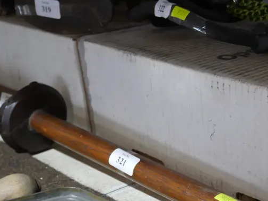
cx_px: 260
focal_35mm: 73
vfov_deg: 19.6
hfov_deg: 25.5
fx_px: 565
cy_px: 198
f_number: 4
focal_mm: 18
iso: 800
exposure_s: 1/60
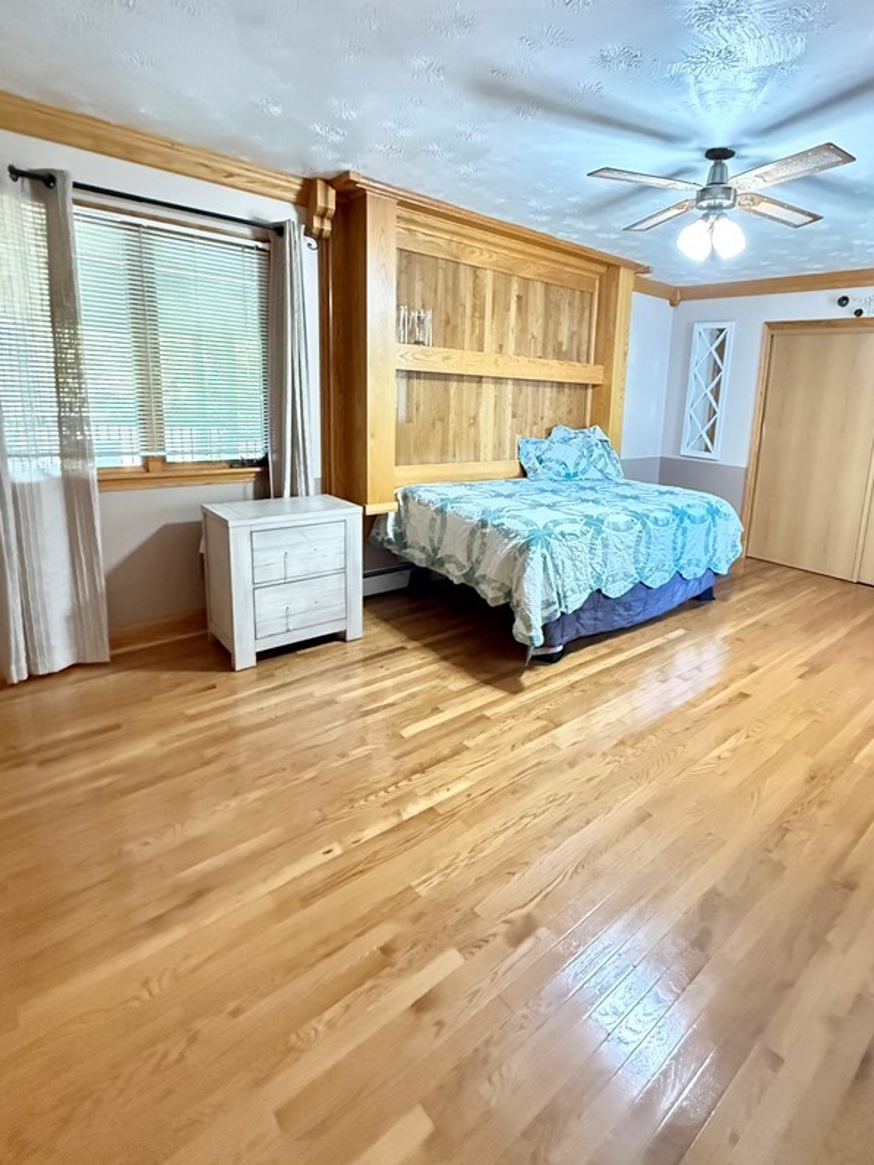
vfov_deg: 87.3
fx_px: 606
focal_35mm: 18
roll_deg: -3.4
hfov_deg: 70.7
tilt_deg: -9.5
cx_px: 534
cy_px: 506
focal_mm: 2.22
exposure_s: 1/40
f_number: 2.2
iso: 1600
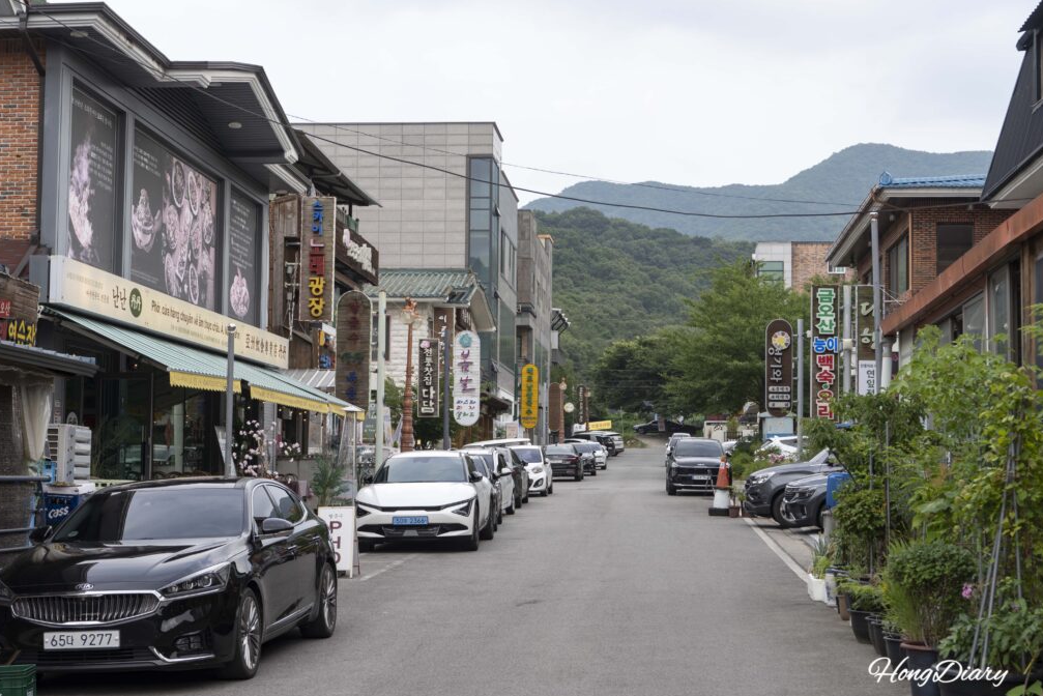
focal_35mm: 61
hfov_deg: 32.9
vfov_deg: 22.3
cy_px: 353
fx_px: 1768
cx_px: 518
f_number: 9
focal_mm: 60
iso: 100
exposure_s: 1/100
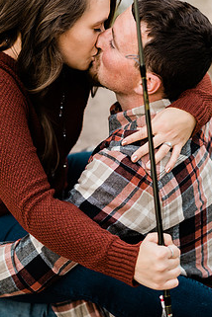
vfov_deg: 17.2
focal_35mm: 119
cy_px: 115
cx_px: 82
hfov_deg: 11.5
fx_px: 1051
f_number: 2.5
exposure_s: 1/200
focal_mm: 85
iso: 500
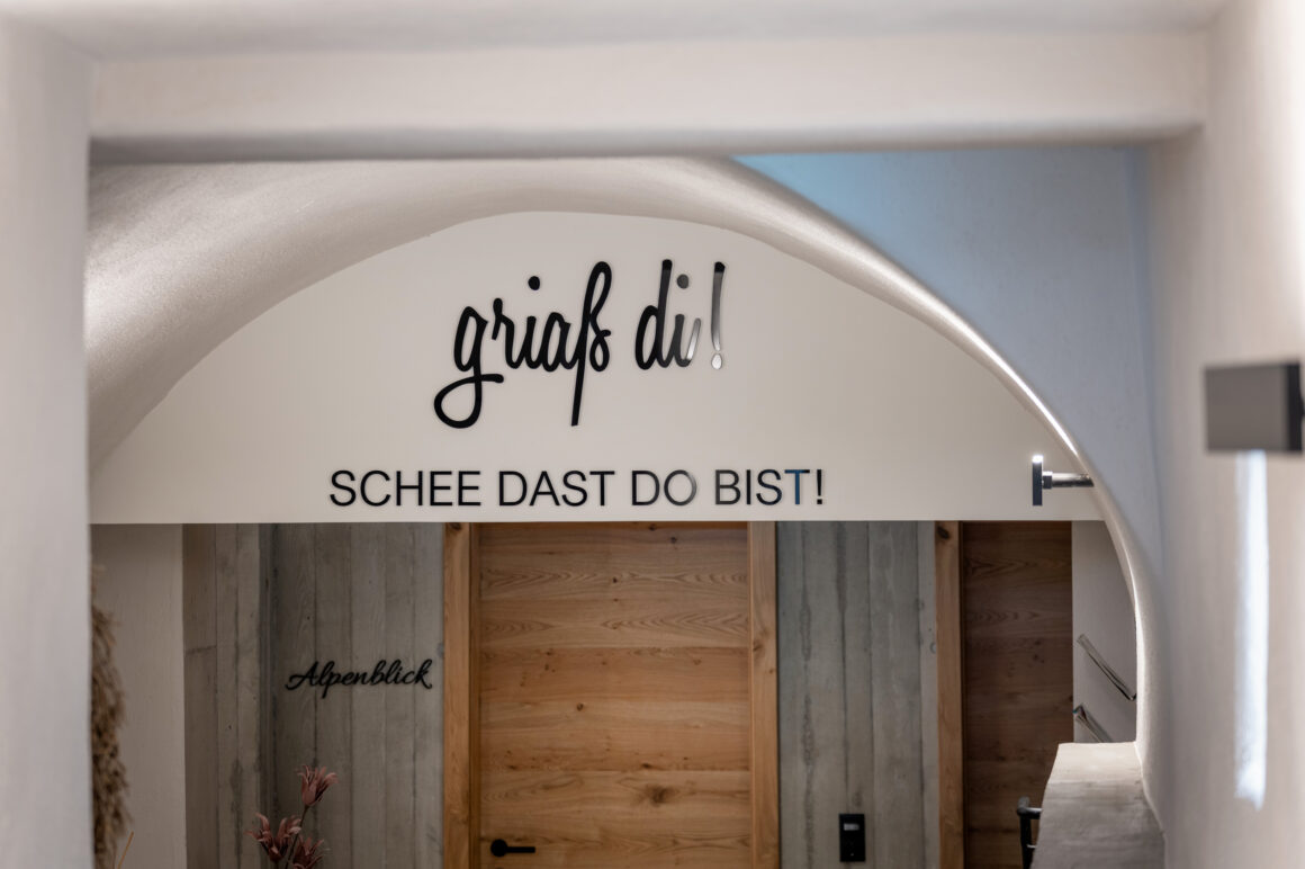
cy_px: 434
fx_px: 3985
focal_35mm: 110
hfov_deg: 18.6
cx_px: 652
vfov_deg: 12.4
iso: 200
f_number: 4
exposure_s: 1/13
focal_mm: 110
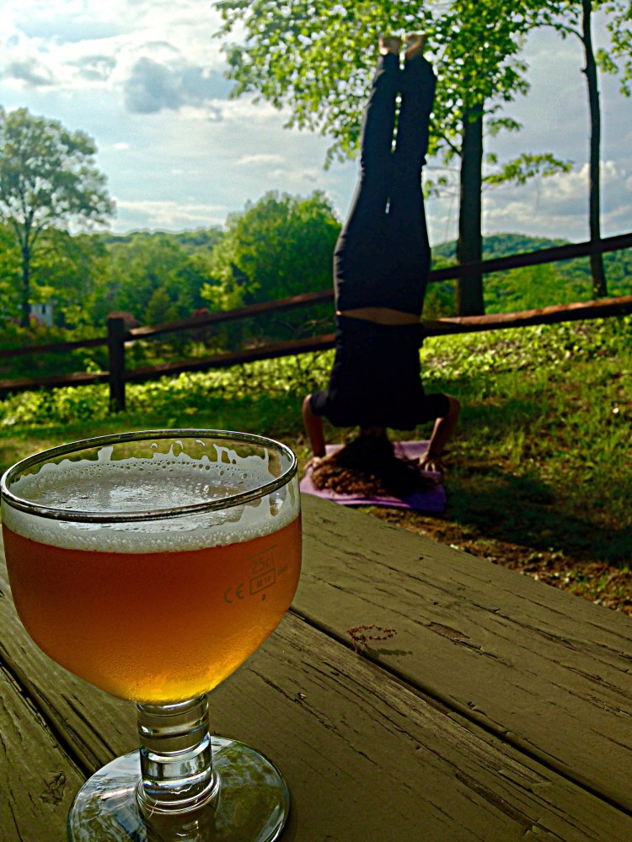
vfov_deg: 55.4
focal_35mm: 33
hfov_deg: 42.9
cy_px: 421
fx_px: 803
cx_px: 316
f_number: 2.4
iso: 50
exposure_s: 1/1261
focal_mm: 4.12
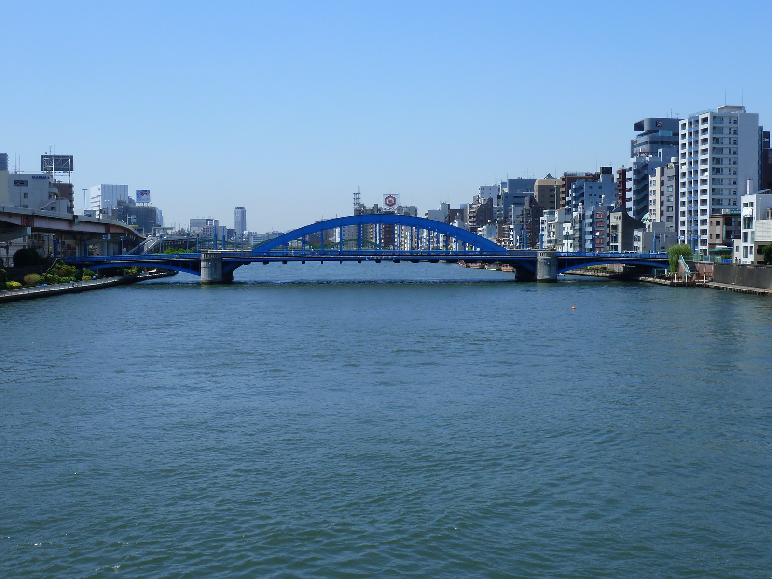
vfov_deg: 34.3
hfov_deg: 44.8
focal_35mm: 42
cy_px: 290
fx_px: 937
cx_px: 386
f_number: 5
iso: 80
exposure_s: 1/400
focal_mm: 6.9
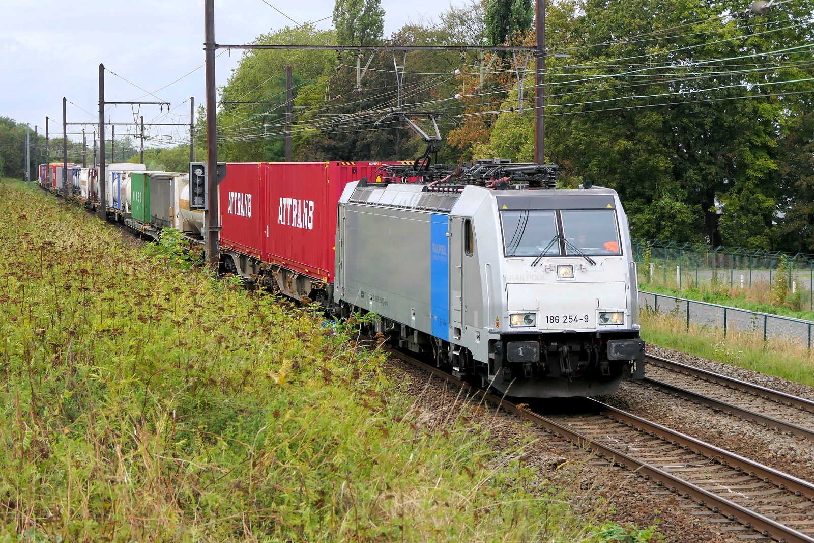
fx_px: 2215
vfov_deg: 14.0
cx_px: 407
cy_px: 272
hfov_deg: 20.8
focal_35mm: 98
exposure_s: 1/800
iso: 400
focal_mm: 35.9
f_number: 5
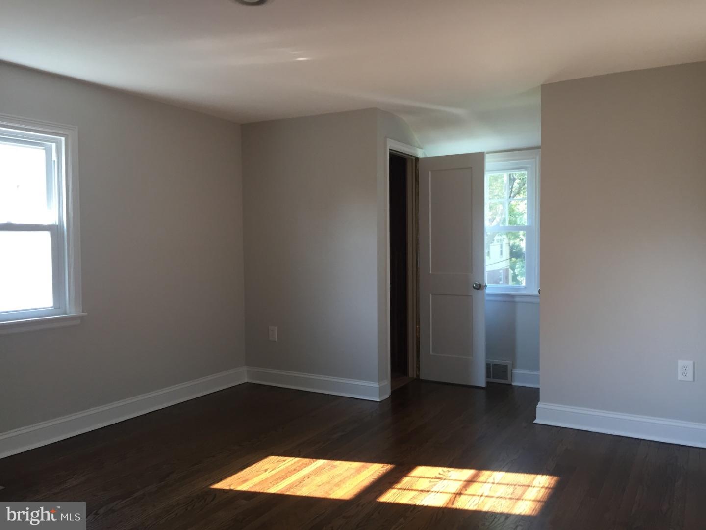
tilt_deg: -2.4
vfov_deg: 48.2
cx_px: 353
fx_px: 591
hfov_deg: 61.7
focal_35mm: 29
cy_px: 265
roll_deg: -0.3
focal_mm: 4.15
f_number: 2.2
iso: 40
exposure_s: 1/30
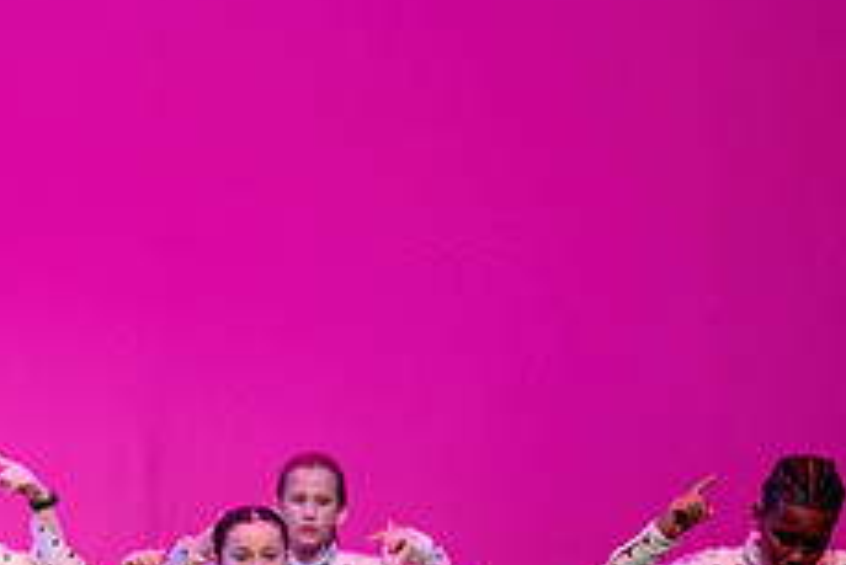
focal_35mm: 359
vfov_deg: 3.8
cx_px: -67
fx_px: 8442
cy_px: 682
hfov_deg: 5.7
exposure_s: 1/500
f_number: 2.8
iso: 1250
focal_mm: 135
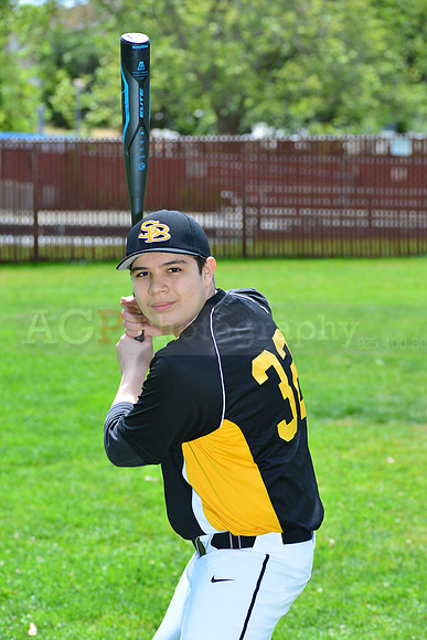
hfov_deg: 11.8
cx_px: 214
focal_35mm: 116
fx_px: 2062
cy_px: 320
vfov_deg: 17.6
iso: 200
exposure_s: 1/200
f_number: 8
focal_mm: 116
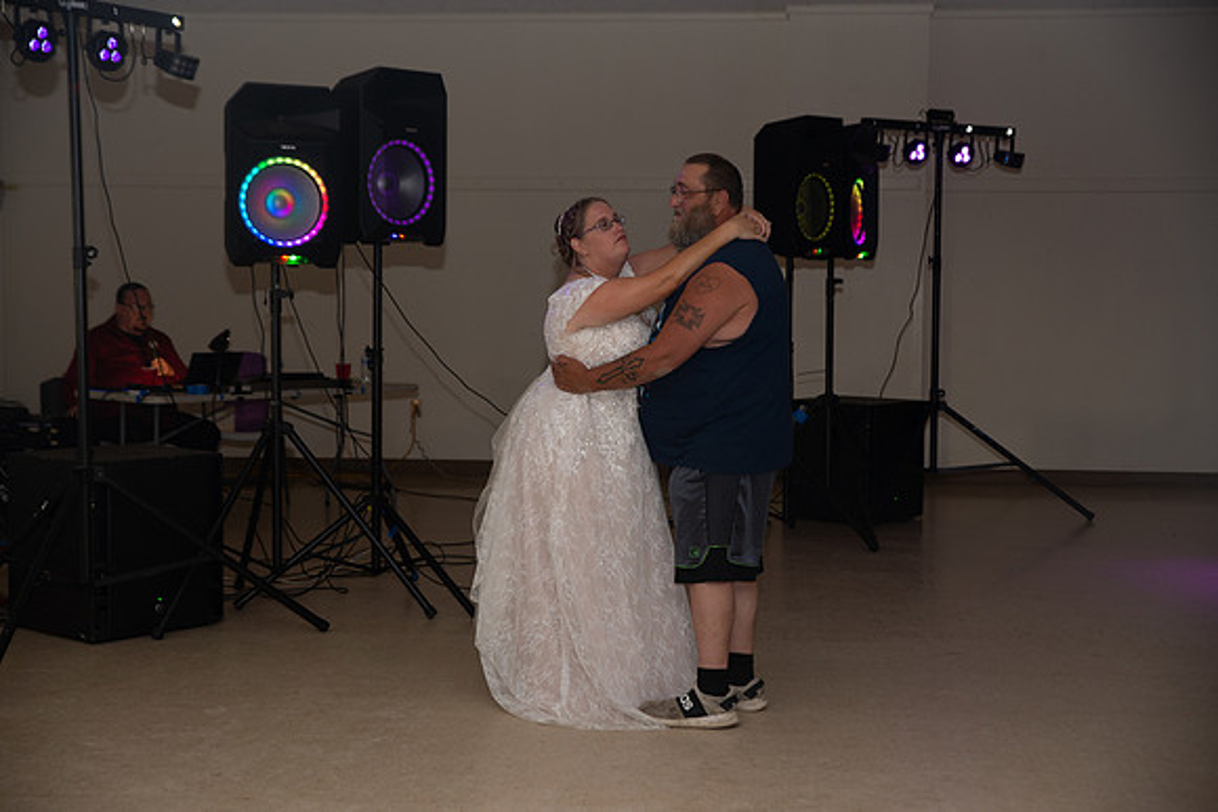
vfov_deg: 23.4
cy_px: 406
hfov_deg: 34.5
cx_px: 609
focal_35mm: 58
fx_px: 1963
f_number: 3.5
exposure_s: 1/125
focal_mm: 58
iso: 800
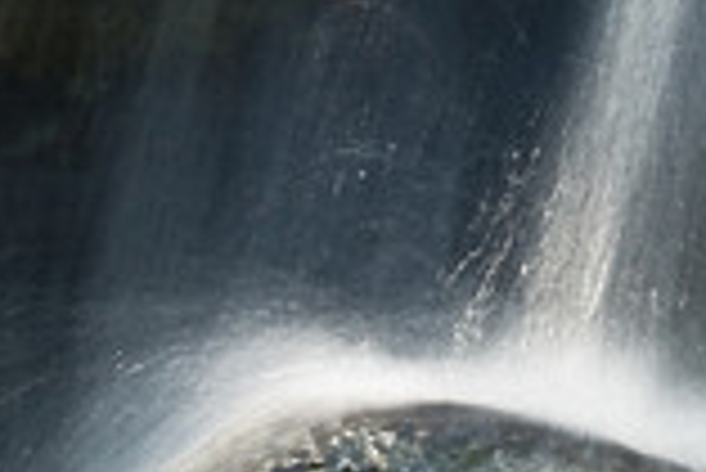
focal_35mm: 525
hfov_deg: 3.9
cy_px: 643
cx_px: 693
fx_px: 10302
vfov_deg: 2.6
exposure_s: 1.6
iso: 100
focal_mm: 95
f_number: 36
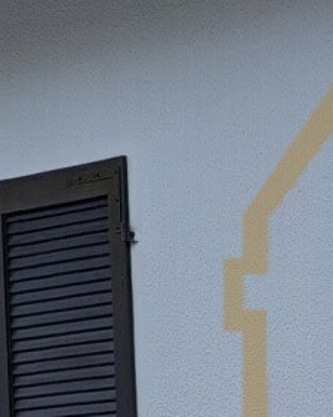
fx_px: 2628
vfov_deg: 8.8
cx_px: 266
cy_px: 682
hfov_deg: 7.2
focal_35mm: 213
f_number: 1.68
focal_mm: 6.9
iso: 23
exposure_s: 1/967
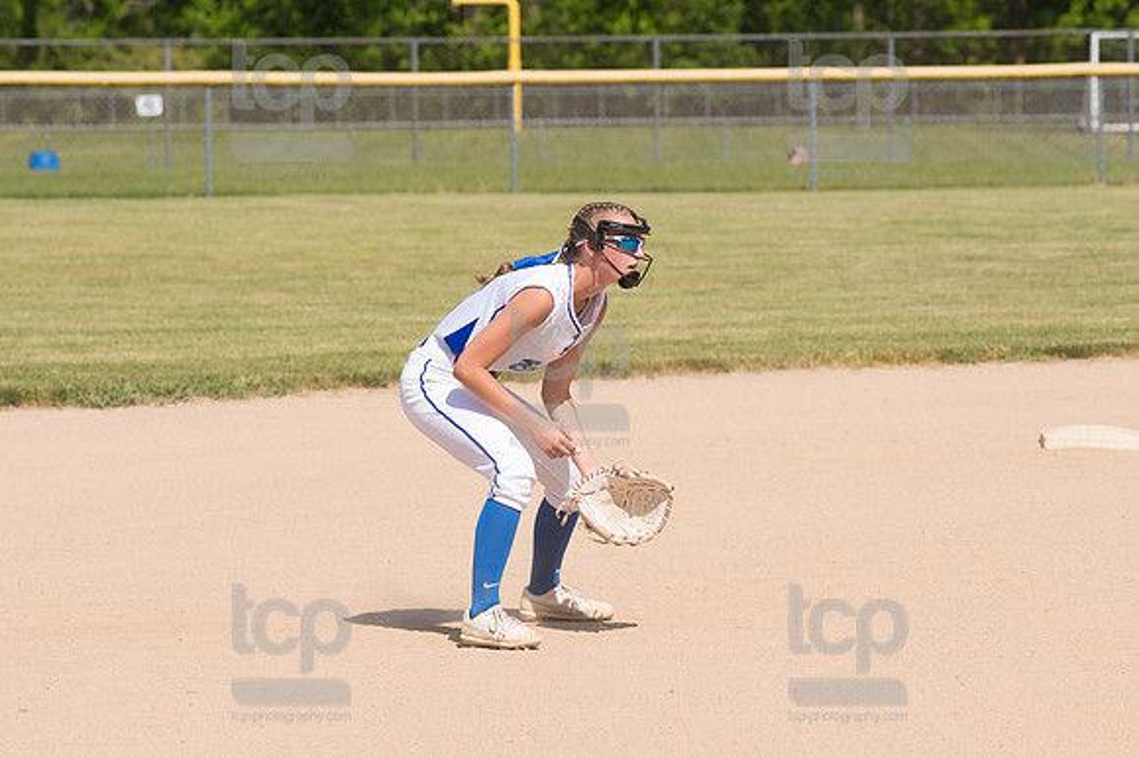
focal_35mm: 217
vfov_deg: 6.3
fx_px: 6861
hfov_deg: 9.5
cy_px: 379
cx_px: 570
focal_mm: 145
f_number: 5.6
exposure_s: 1/1600
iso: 320
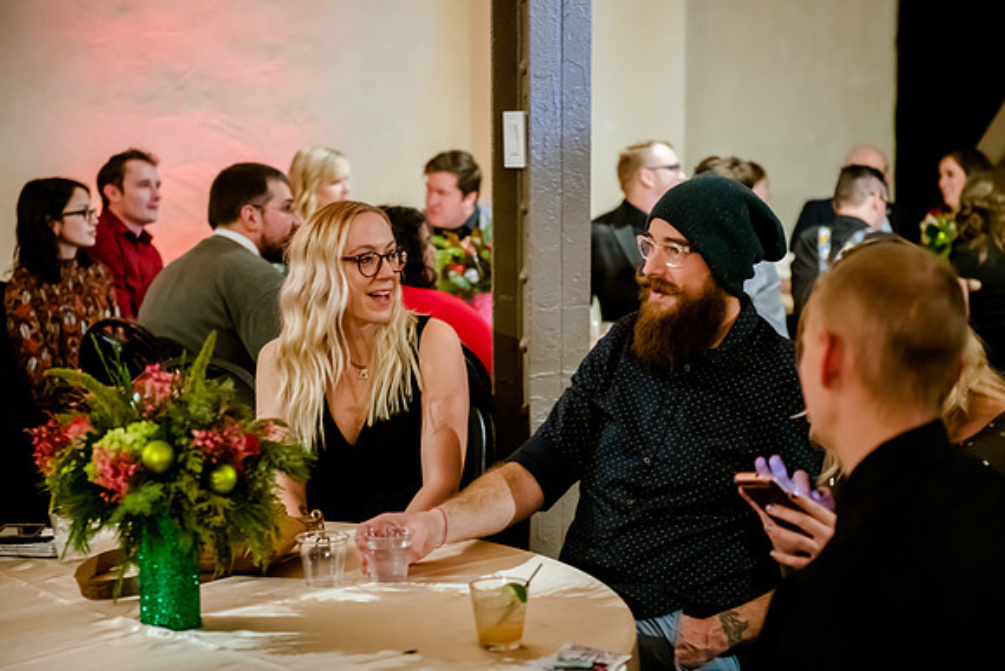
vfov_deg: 18.8
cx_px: 499
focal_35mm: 73
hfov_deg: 27.9
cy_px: 335
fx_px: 2026
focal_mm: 70
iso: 5000
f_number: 2.8
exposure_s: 1/100
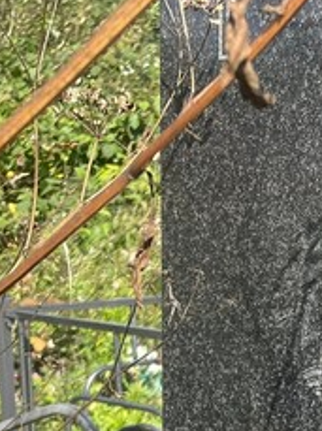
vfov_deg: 19.9
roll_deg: -0.2
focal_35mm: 91
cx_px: 318
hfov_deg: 15.9
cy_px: 548
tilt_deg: -12.6
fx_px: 1132
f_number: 1.6
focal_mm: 4.2
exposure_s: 1/1742
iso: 32
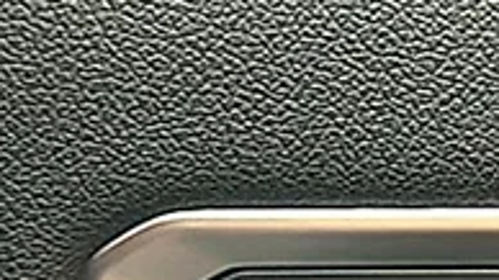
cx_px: 725
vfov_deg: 7.7
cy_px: 333
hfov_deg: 13.0
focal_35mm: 157
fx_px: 2077
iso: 200
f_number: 1.78
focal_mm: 6.86
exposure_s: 1/80
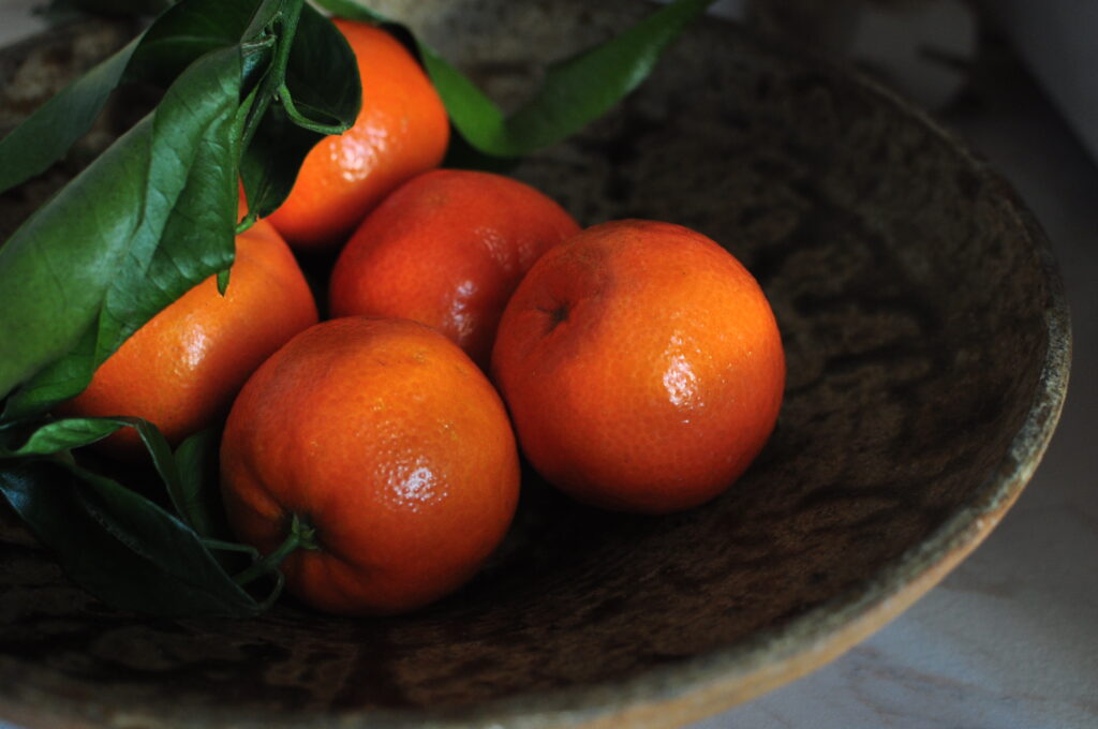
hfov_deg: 37.9
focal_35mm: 52
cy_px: 364
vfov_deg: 25.7
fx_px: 1599
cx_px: 549
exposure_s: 1/40
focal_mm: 35
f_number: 5
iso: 640
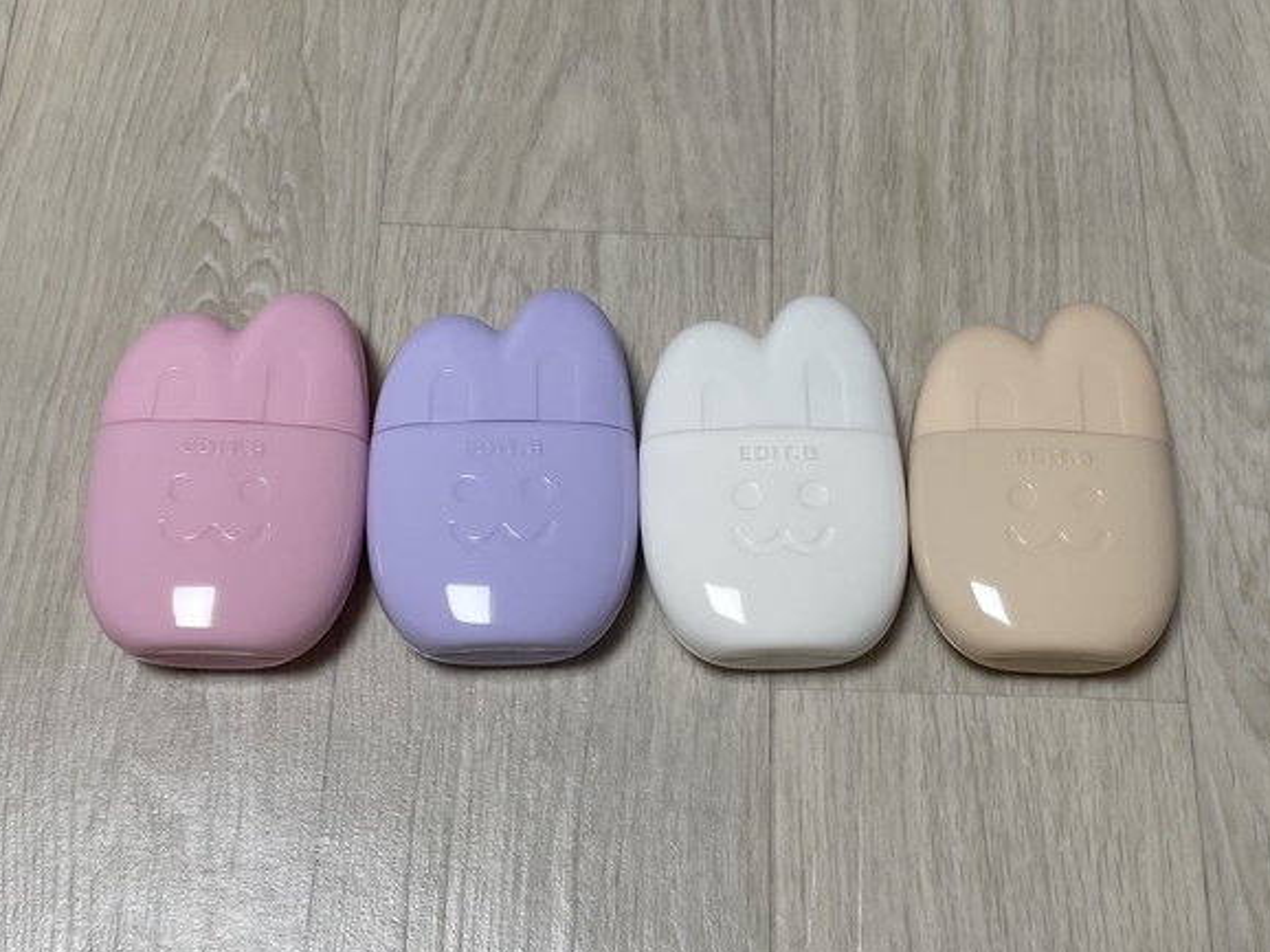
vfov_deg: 51.3
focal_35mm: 27
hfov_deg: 65.3
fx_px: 990
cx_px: 624
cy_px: 490
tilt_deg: -67.8
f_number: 1.6
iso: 80
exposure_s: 1/120
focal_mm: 4.2
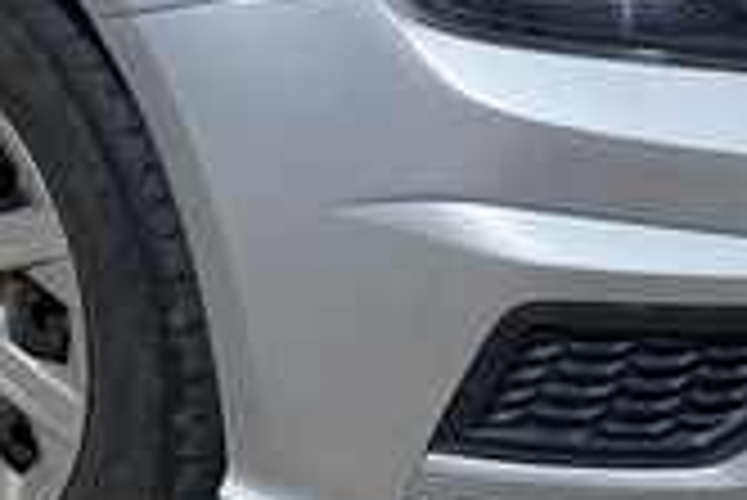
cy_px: -450
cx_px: 342
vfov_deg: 9.8
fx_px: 2741
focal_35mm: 132
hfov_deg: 15.5
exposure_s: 1/3846
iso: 32
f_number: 1.8
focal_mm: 4.25
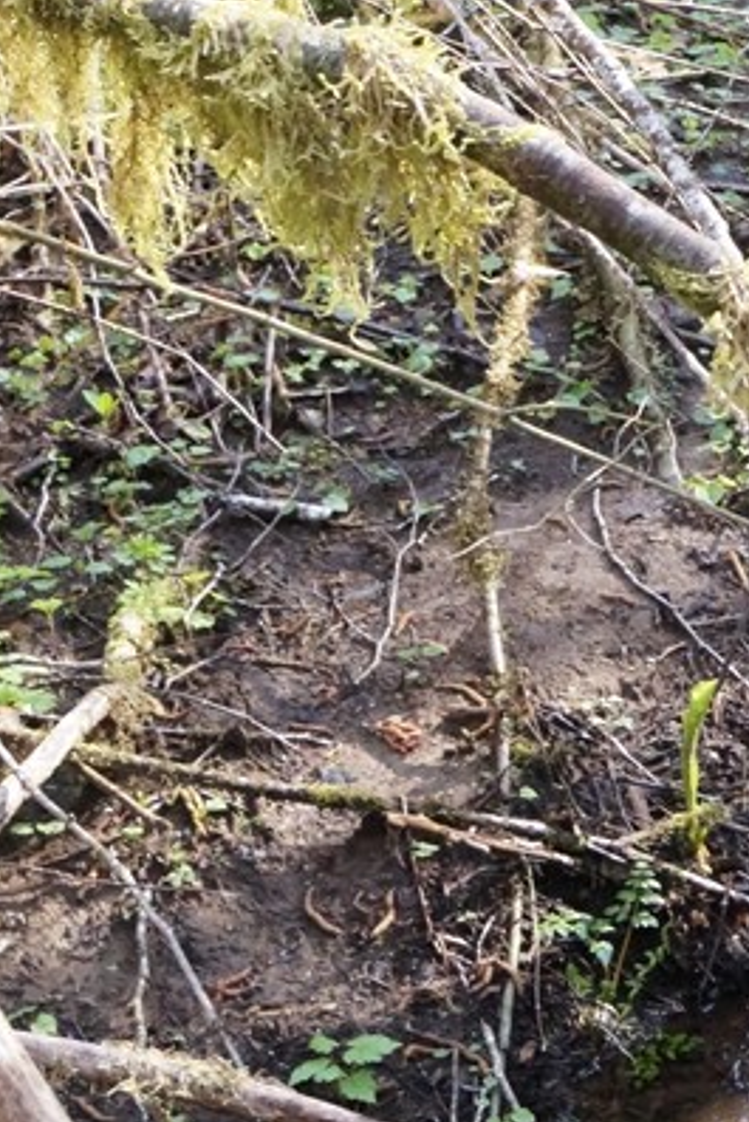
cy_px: 136
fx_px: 3835
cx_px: 1300
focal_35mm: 123
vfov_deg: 16.5
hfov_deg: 10.5
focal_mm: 30
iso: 2000
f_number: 11
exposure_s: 1/60
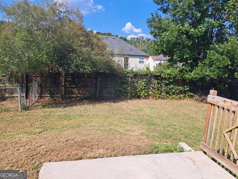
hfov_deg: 71.6
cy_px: 90
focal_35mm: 24
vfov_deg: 56.8
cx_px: 119
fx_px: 165
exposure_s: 1/870
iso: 50
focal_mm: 5.23
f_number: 1.8
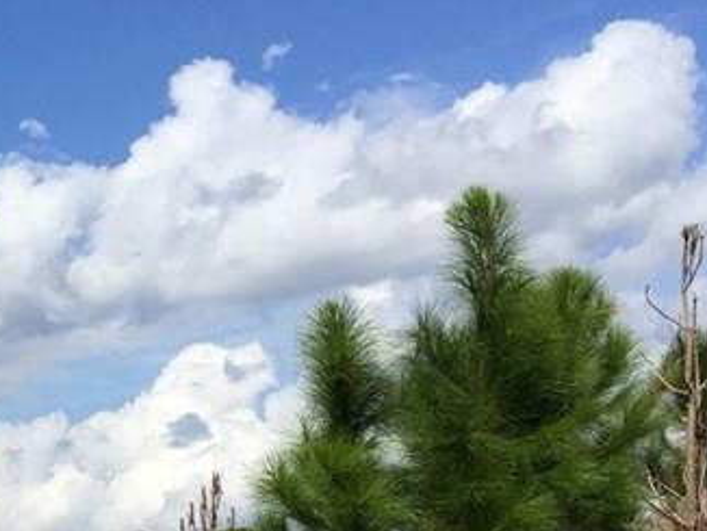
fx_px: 1860
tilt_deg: -0.6
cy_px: 707
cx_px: -293
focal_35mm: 91
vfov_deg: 15.4
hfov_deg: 19.3
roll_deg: +1.8
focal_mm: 4.15
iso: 32
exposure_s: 1/3049
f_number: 2.2
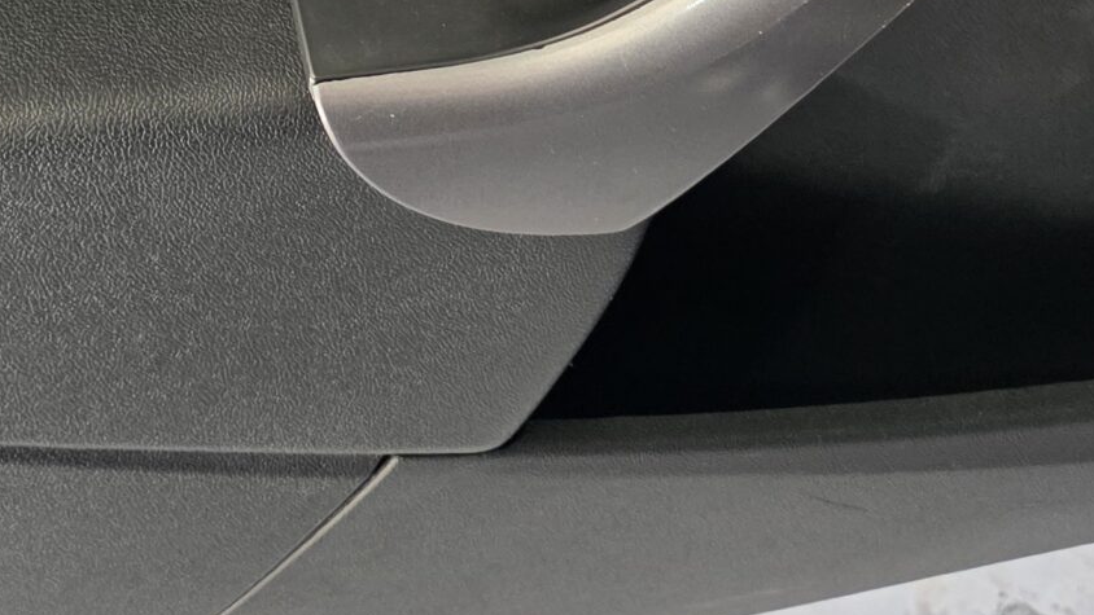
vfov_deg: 14.7
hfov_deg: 27.8
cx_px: 480
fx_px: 2205
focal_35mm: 76
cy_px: -321
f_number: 1.7
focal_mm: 6.3
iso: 200
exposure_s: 1/100
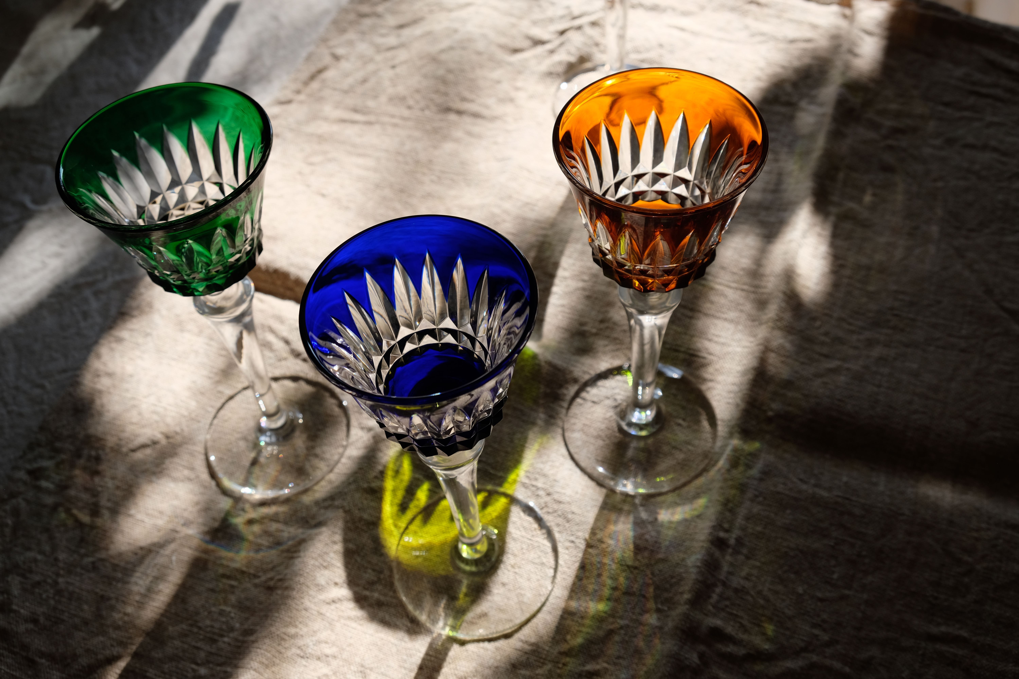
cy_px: 340
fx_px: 1076
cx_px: 510
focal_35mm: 38
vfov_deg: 35.1
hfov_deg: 50.7
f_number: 5.6
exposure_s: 1/500
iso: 400
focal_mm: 25.4
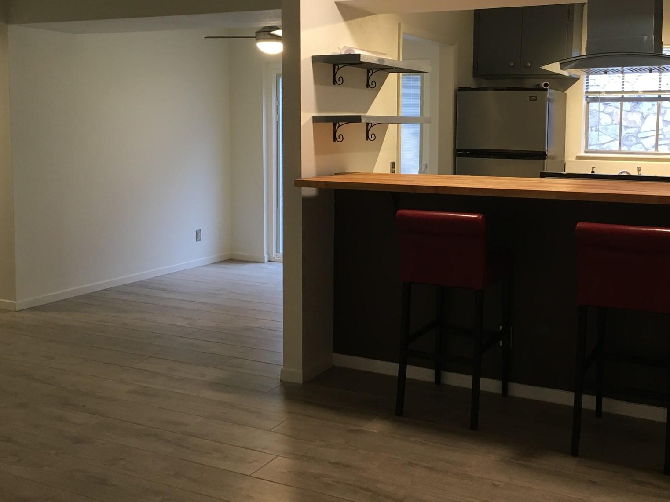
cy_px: 192
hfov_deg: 47.5
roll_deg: +0.2
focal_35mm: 39
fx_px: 755
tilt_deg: -4.3
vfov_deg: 36.6
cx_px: 411
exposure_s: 1/30
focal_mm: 4.15
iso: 80
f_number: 2.2
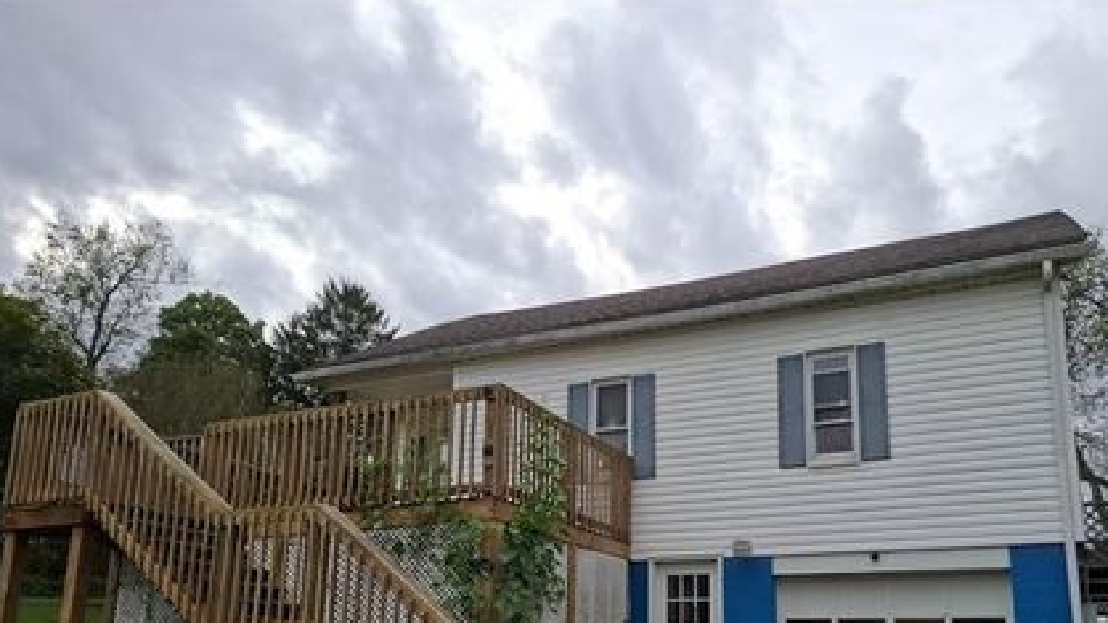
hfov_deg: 64.1
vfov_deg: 37.7
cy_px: 489
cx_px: 626
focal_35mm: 30
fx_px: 881
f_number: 1.8
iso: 50
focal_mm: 5.54
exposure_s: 1/848
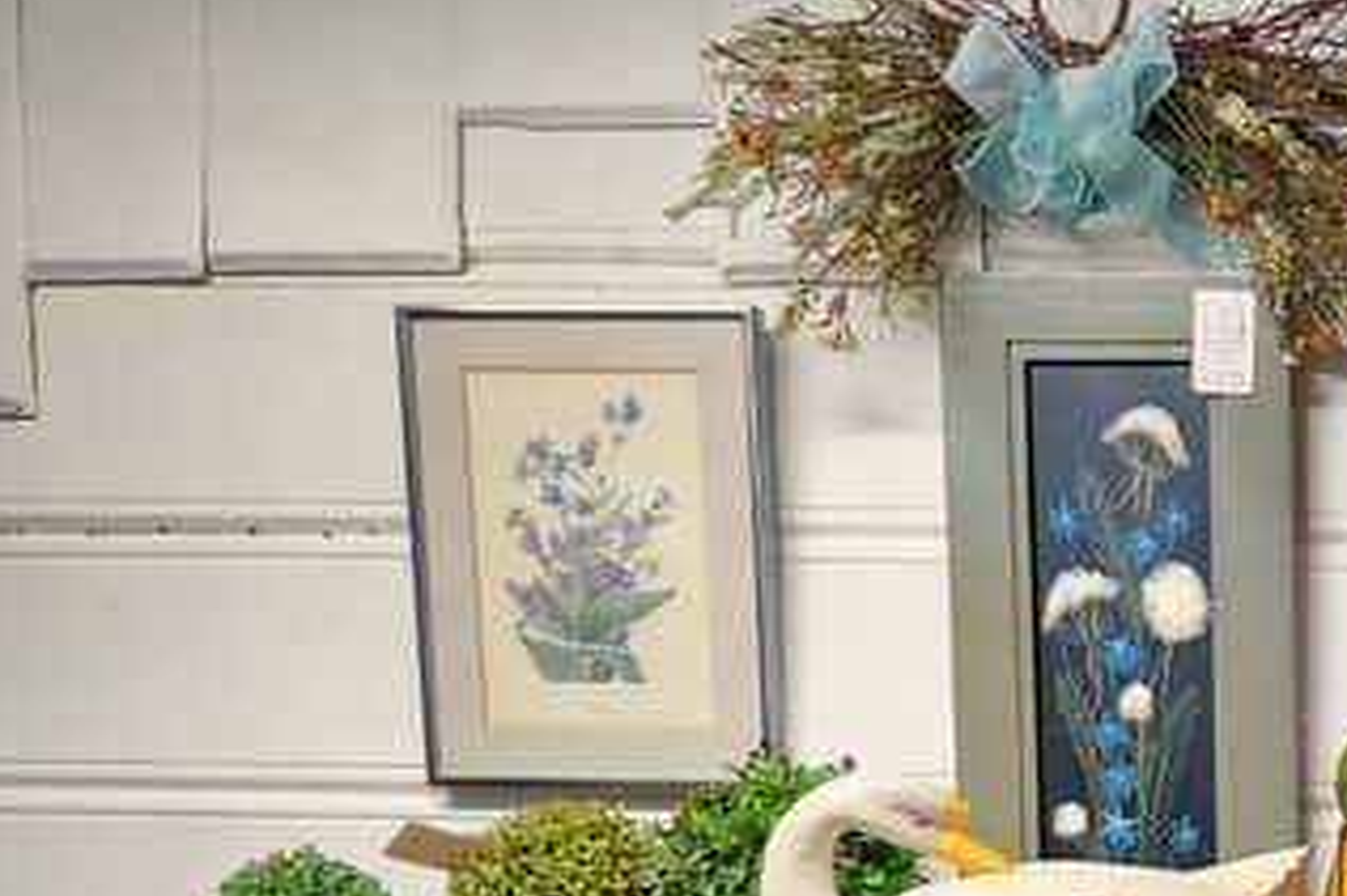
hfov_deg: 25.0
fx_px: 2543
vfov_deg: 17.9
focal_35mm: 68
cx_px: 1827
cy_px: 1331
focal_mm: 5.4
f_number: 1.8
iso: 200
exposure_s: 1/120
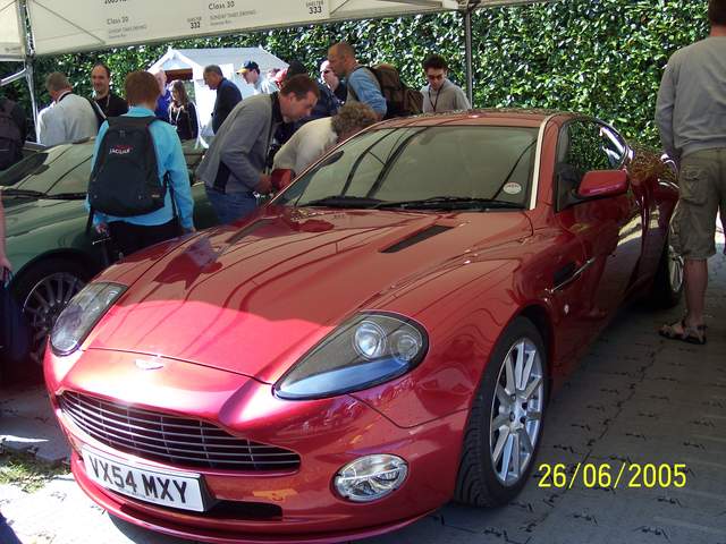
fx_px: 797
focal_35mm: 38
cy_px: 272
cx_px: 363
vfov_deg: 37.7
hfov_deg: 49.0
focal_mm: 8
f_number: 2.8
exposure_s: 1/350
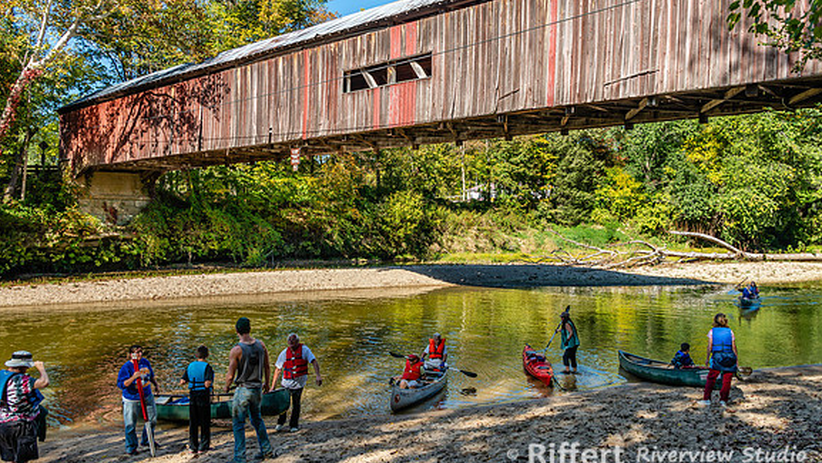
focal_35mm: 30
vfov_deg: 38.9
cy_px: 204
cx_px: 412
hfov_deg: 64.3
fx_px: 654
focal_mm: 28
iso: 100
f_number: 7.1
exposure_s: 1/160
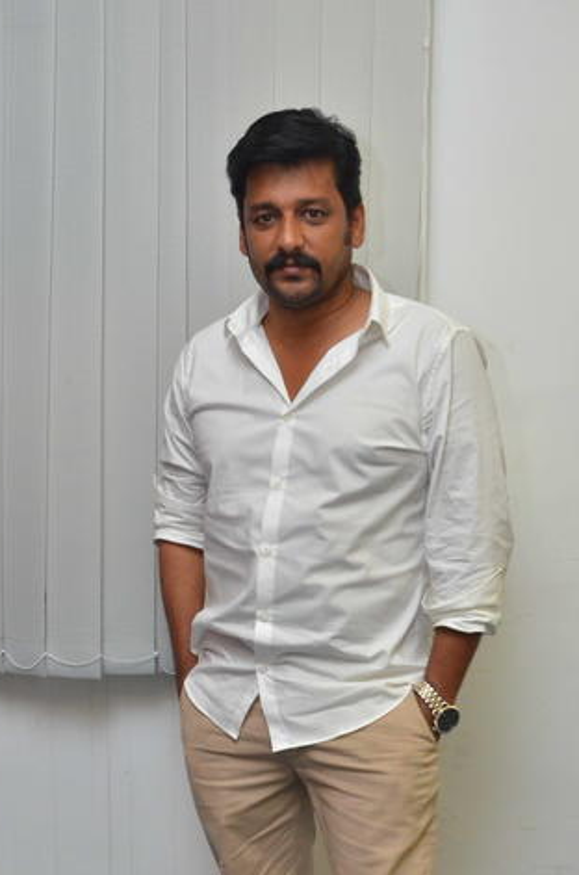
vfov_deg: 38.2
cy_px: 645
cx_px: 320
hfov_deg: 26.5
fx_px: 1231
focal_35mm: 51
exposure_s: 1/125
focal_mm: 21
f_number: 7.1
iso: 1600
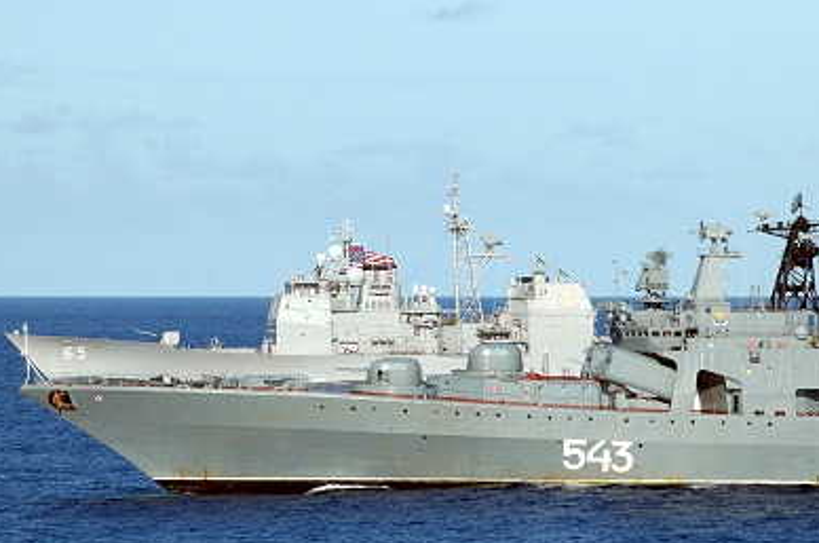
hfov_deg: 7.2
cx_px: 431
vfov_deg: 4.7
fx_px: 6552
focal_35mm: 289
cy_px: 315
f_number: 8
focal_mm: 165
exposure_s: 1/1250
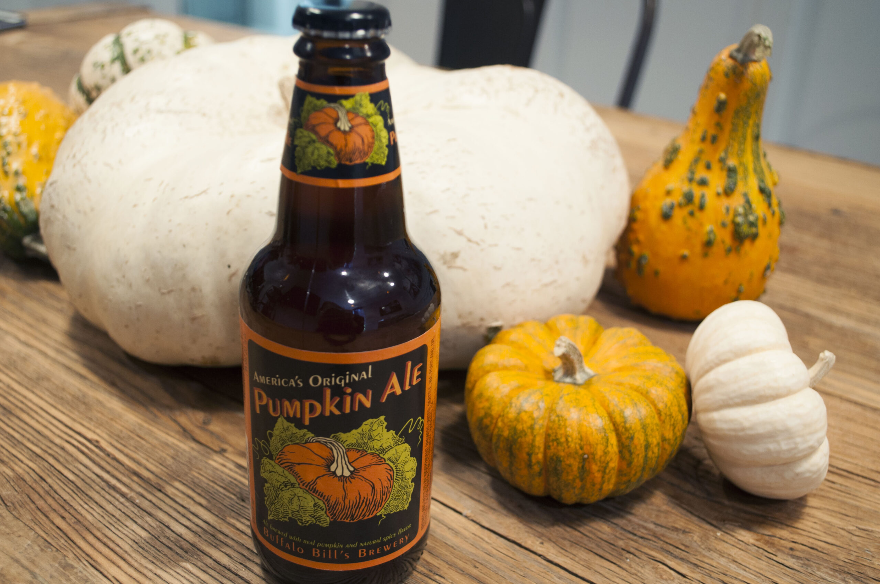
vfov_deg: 34.1
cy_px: 292
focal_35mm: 39
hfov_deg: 49.6
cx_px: 440
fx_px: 952
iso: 400
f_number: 4.2
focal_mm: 26
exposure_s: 1/15
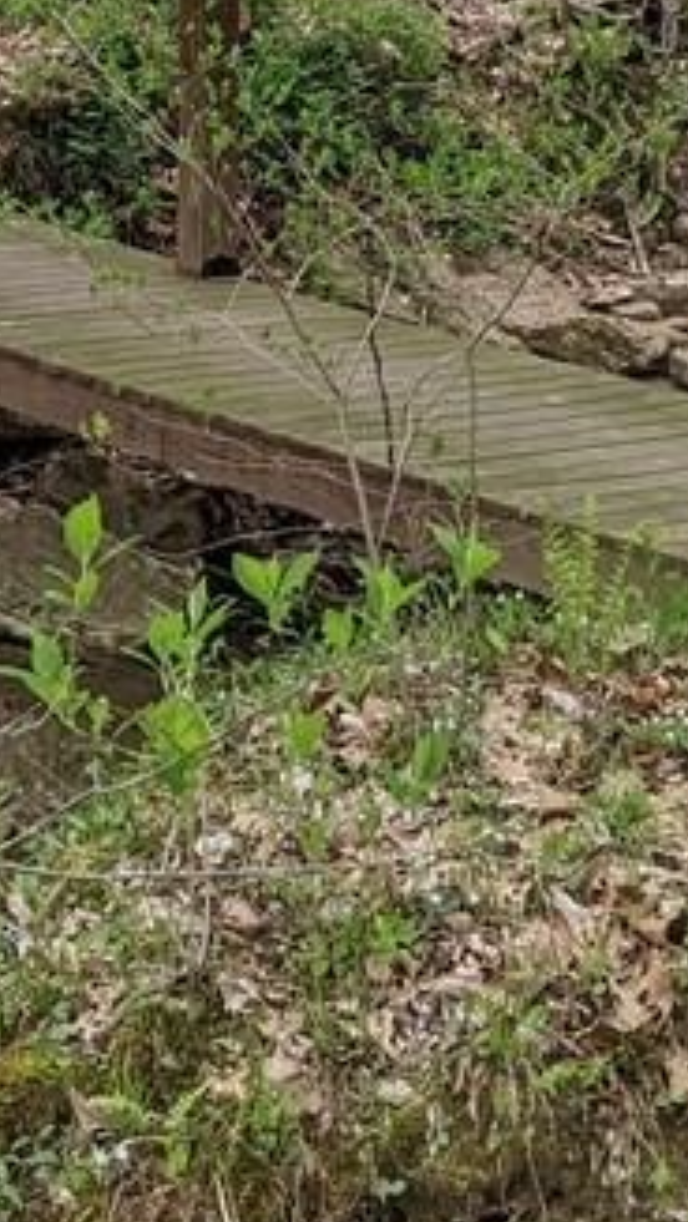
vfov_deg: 21.8
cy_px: -164
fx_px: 2983
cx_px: 209
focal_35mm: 92
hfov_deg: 13.1
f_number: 1.8
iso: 48
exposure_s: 1/939
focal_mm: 4.44
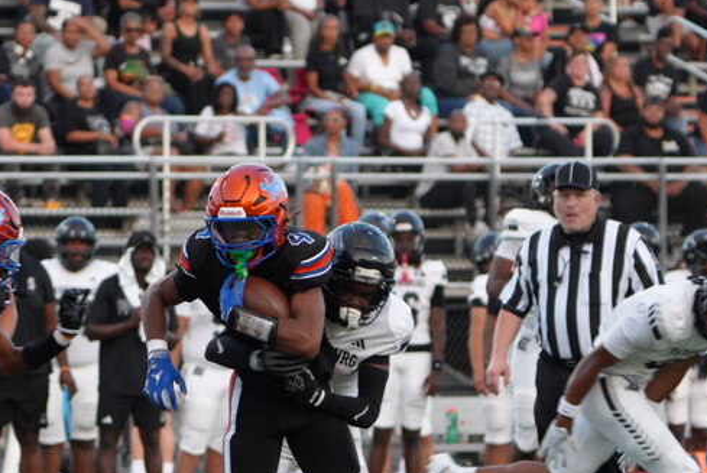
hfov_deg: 3.3
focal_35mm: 628
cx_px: 197
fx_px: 12344
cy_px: 406
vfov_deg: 2.2
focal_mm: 200
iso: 1250
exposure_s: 1/320
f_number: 5.6
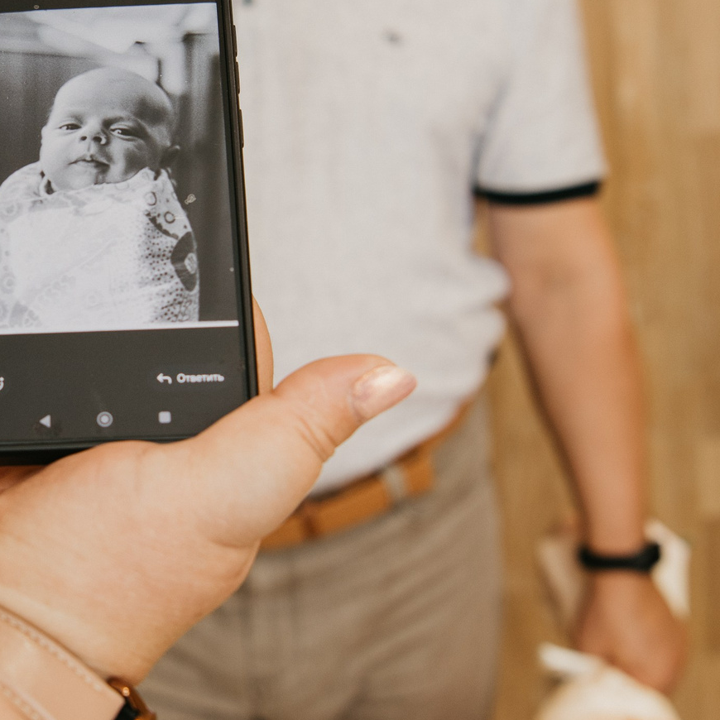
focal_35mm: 75
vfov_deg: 22.9
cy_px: 233
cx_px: 18
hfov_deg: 22.3
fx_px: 1765
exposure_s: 1/160
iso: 160
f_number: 4
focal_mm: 30
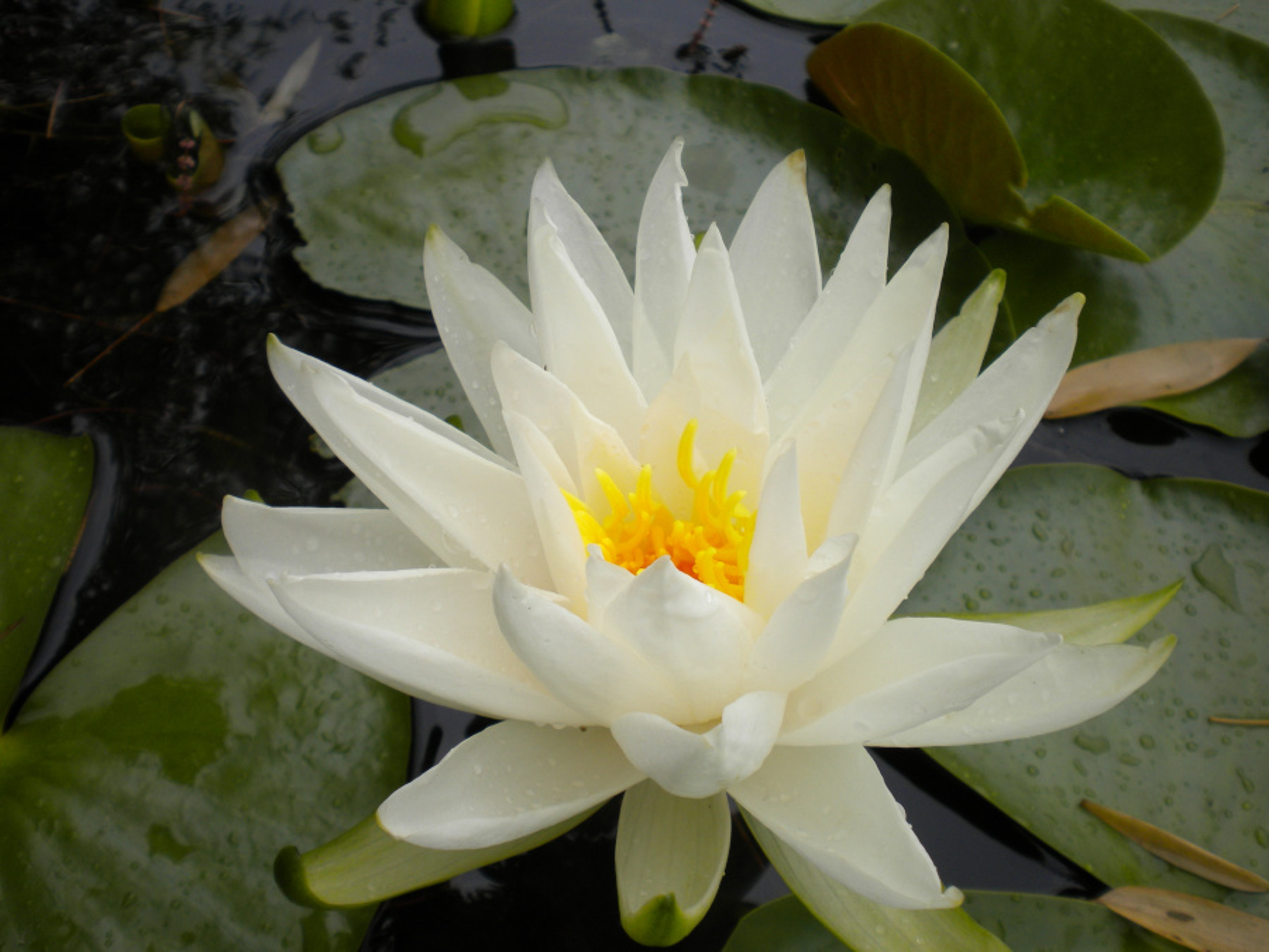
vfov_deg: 40.7
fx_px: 1283
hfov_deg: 52.6
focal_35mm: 35
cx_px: 634
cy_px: 476
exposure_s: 1/467
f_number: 4.6
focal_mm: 6.3
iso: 80
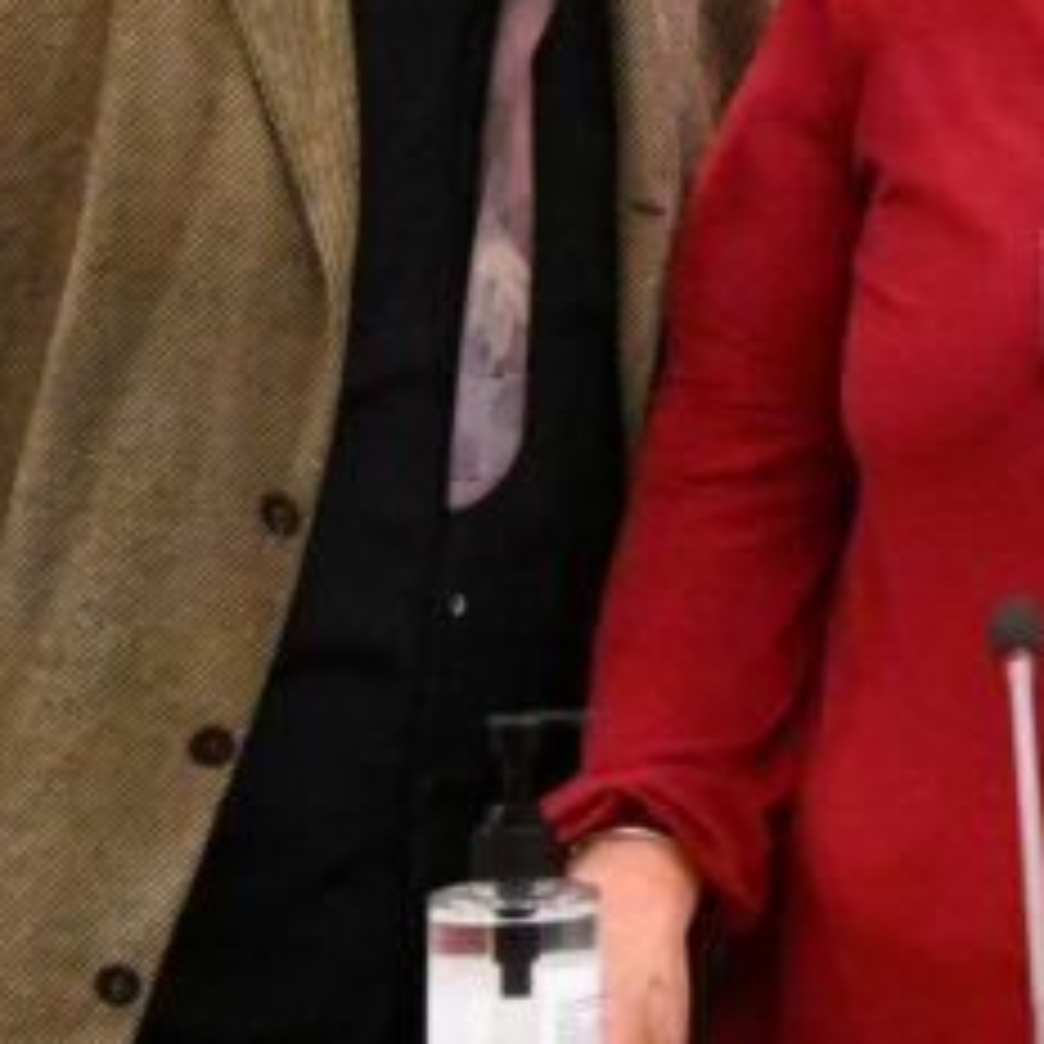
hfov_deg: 12.2
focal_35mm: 135
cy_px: -144
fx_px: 4606
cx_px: 1620
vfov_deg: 12.7
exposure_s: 1/200
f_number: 5
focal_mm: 24
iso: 10000
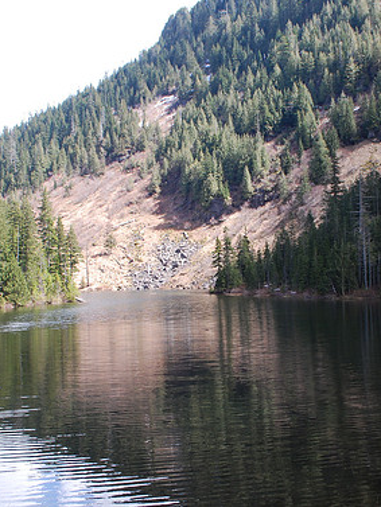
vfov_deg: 46.8
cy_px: 247
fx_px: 587
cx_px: 213
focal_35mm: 40
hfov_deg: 35.9
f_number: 8
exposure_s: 1/80
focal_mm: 18
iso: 200
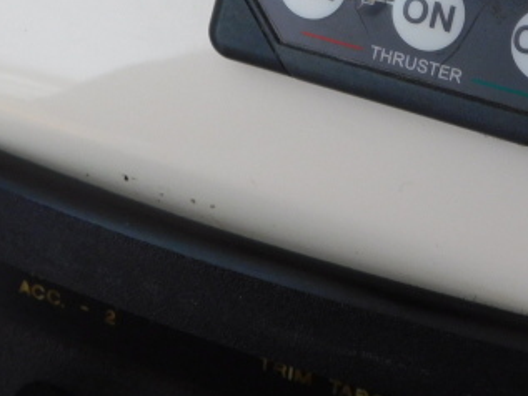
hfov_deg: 19.2
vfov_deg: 14.2
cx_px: 433
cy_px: -95
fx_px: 1541
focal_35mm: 101
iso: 180
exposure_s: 1/30
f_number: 3.6
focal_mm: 7.1
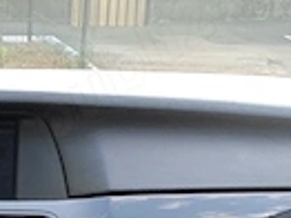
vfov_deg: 11.5
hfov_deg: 15.8
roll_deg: -0.6
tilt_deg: -22.9
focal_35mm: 119
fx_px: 999
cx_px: -82
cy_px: 394
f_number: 1.8
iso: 100
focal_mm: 4.25
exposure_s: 1/65
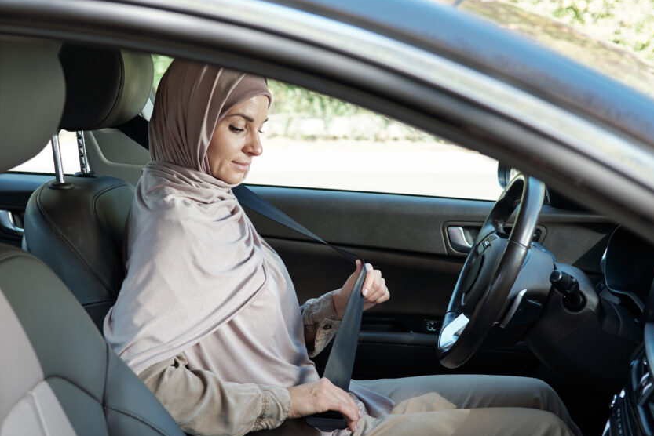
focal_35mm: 59
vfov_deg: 23.0
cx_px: 276
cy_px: 257
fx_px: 1072
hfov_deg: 33.9
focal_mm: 32
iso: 400
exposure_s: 1/320
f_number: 2.8
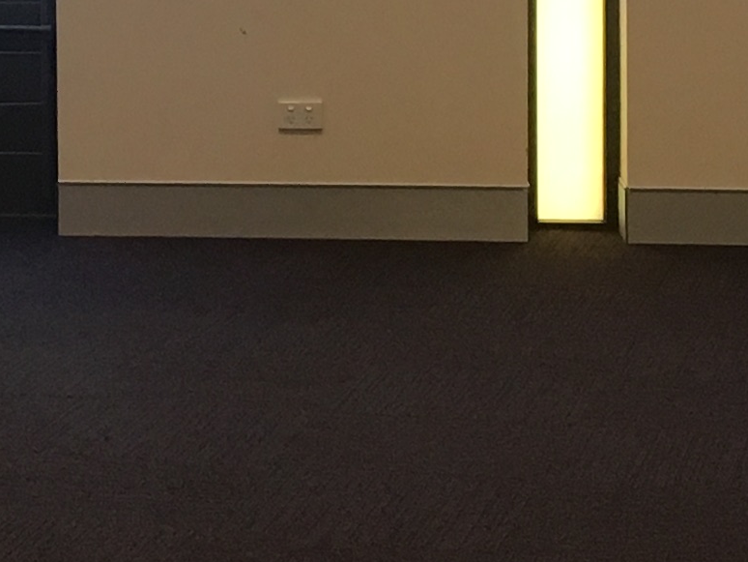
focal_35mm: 151
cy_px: -147
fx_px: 3264
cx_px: 11
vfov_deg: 9.7
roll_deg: +2.1
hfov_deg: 12.9
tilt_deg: -3.4
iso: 50
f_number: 2.2
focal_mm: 4.15
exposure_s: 1/33
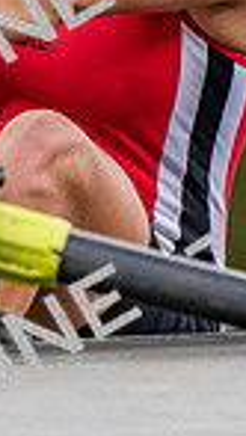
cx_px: 27
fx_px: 28607
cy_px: -55
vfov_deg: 0.9
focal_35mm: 2474
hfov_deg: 0.5
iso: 2000
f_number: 4
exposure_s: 1/2500
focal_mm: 600
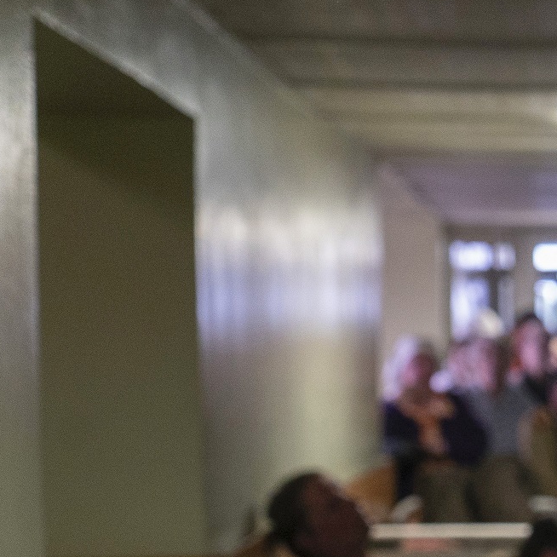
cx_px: 690
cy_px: 544
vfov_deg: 13.9
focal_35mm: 124
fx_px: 2257
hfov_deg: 13.6
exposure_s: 1/80
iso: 3200
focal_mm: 45
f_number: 4
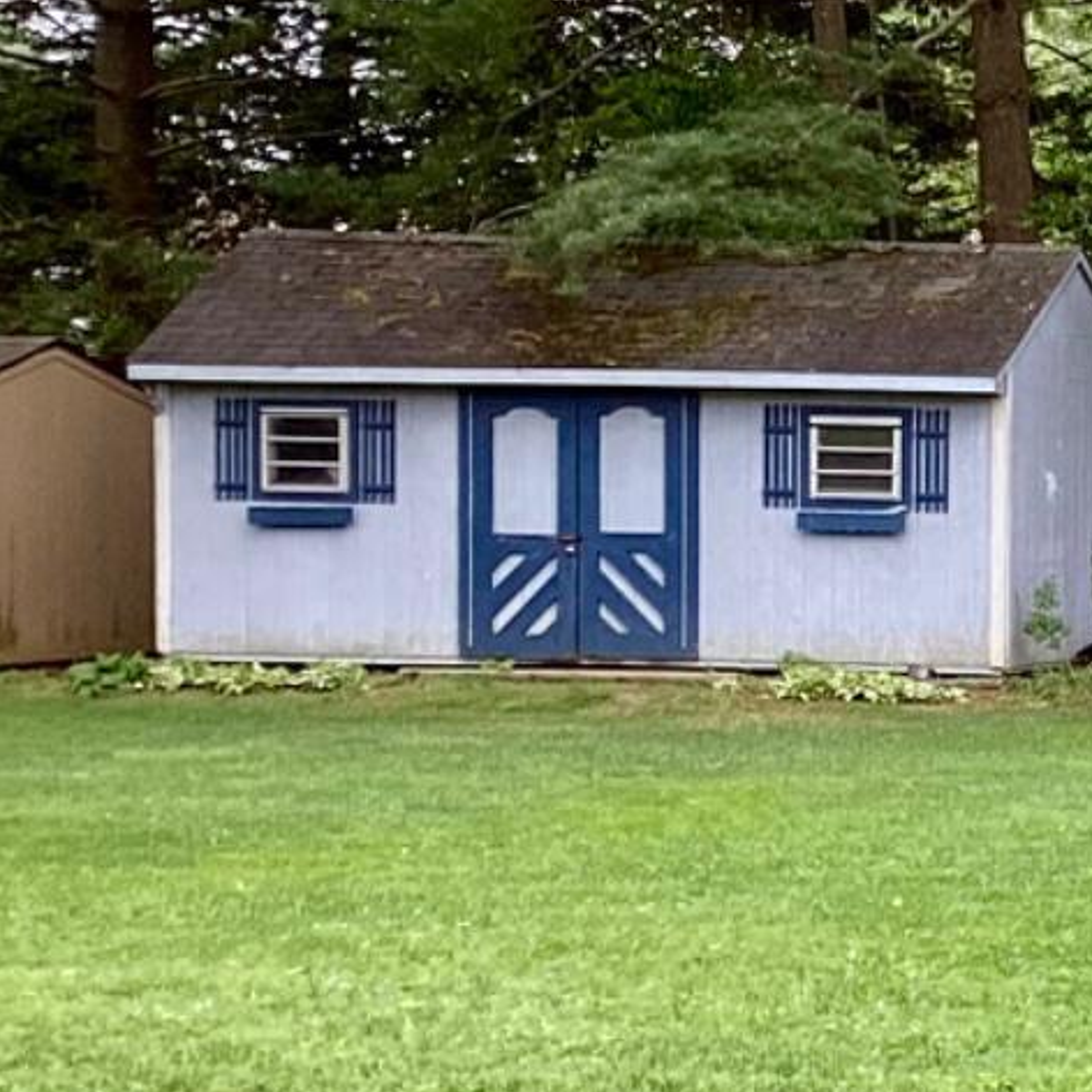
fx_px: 4247
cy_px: 606
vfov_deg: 14.6
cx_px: 2327
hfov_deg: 12.5
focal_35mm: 119
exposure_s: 1/230
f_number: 2.4
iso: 25
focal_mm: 3.3
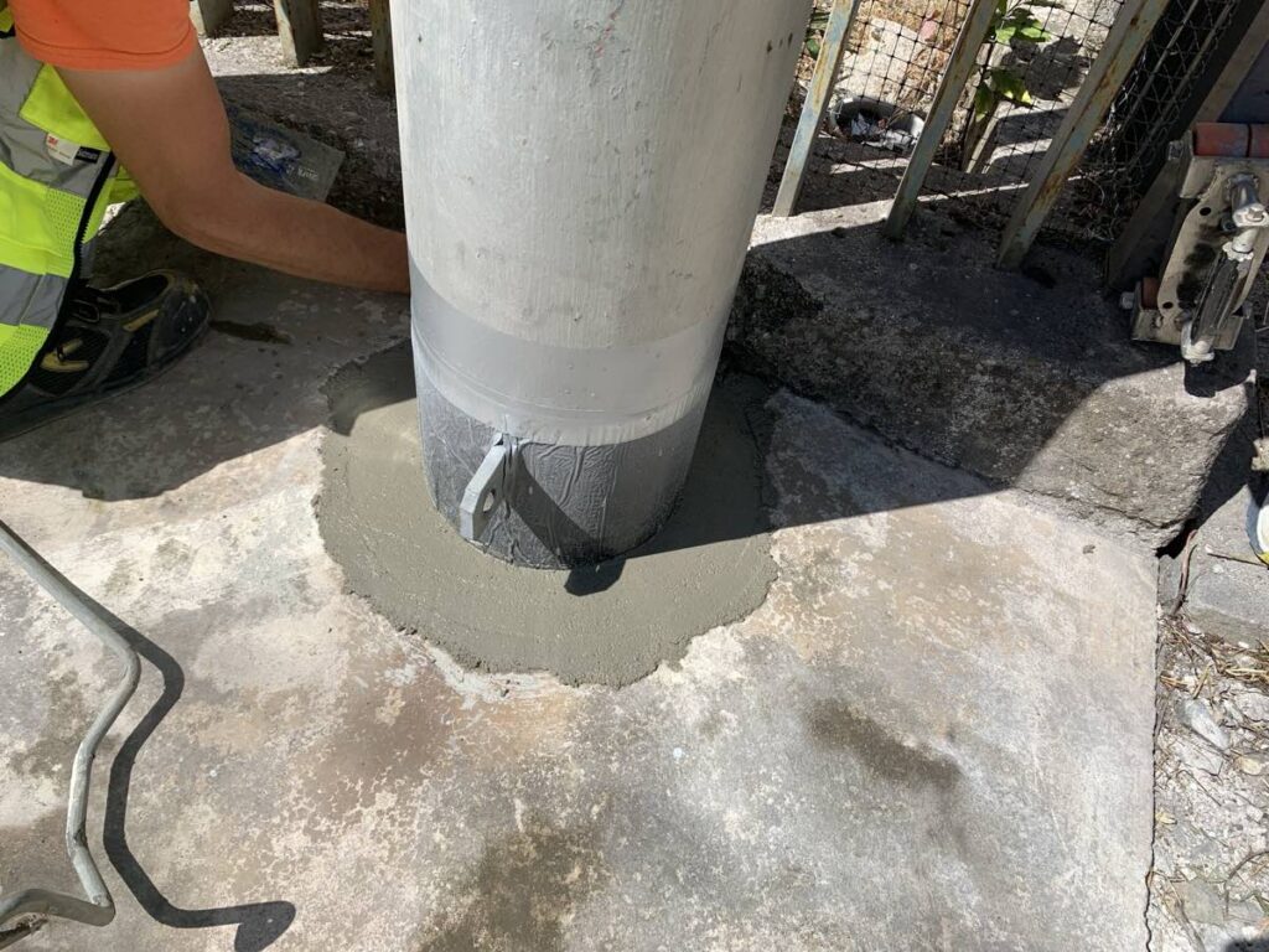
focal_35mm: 26
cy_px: 476
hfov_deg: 67.3
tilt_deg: -53.6
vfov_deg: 53.1
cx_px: 634
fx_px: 953
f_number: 1.8
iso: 25
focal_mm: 4.25
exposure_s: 1/2033
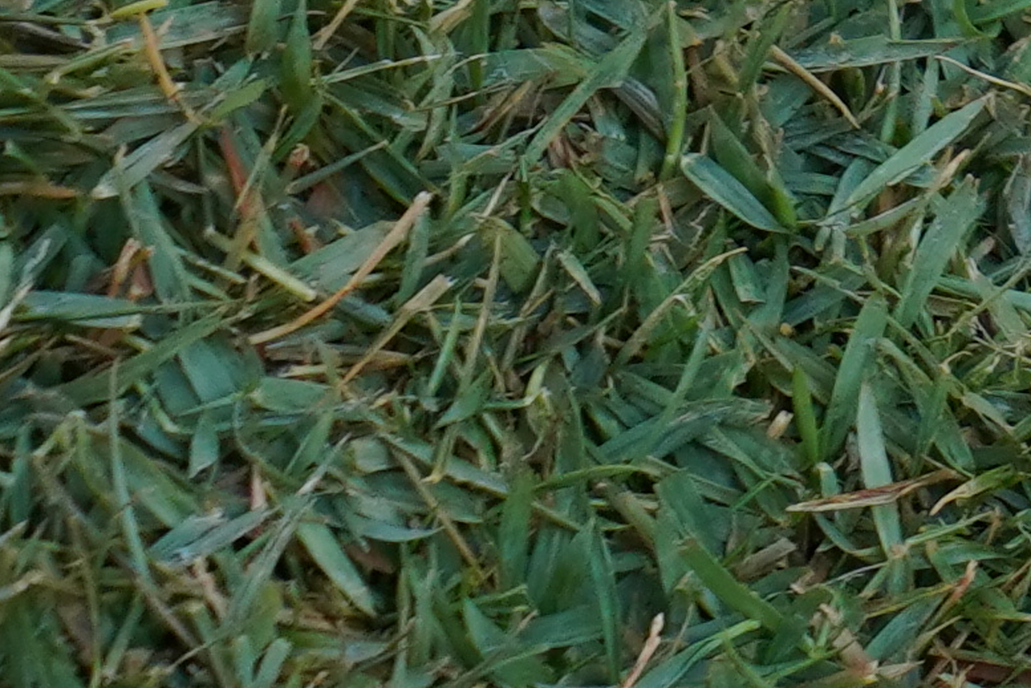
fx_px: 10166
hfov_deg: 5.3
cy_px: -1752
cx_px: 3597
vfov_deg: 3.7
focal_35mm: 355
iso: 500
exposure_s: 1/200
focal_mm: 46
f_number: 8
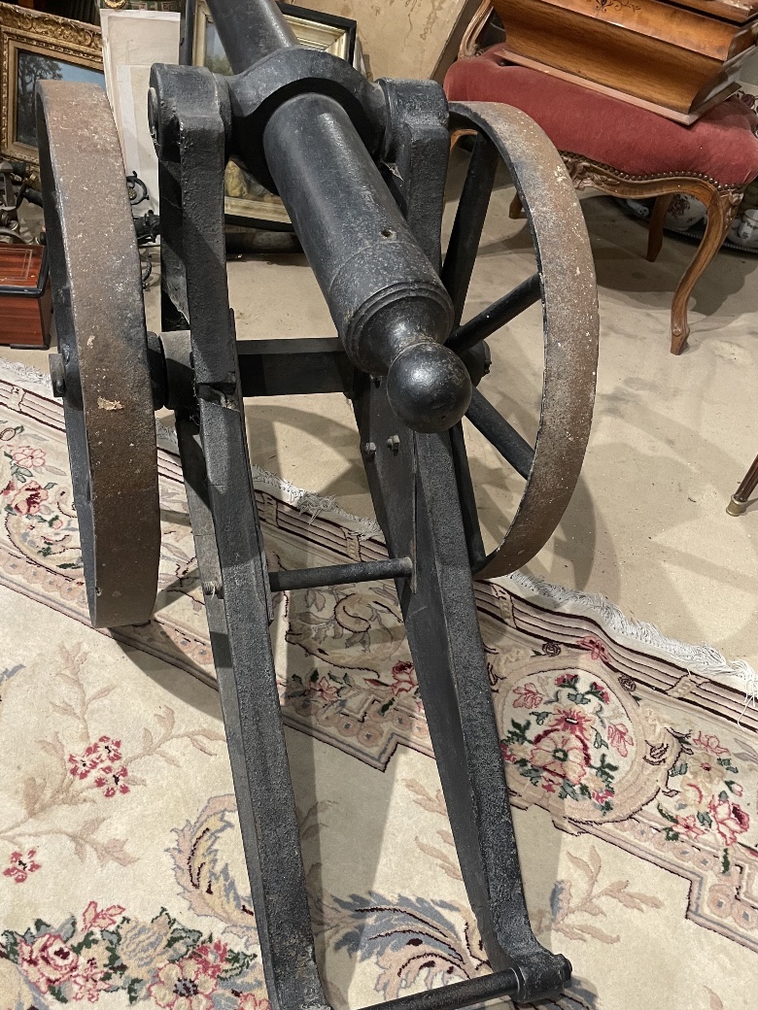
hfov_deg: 46.7
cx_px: 342
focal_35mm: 30
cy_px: 571
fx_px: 876
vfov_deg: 59.8
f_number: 1.6
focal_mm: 4.2
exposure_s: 1/50
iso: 200
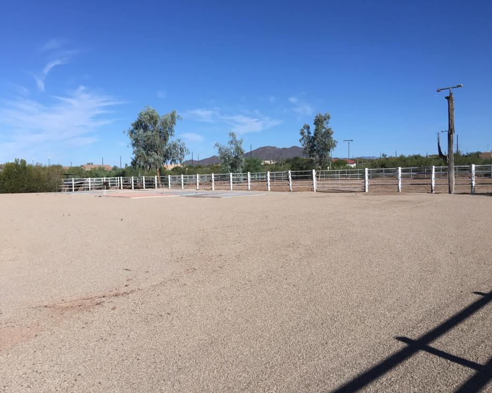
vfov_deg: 47.1
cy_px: 198
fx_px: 451
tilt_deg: -1.6
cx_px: 223
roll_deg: -0.2
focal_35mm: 31
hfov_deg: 57.1
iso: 25
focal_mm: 4.15
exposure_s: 1/2747
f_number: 2.2
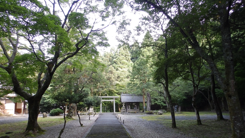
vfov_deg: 45.5
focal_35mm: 25
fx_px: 162
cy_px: 88
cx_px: 124
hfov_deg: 74.1
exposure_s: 1/30
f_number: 3.4
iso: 100
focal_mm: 4
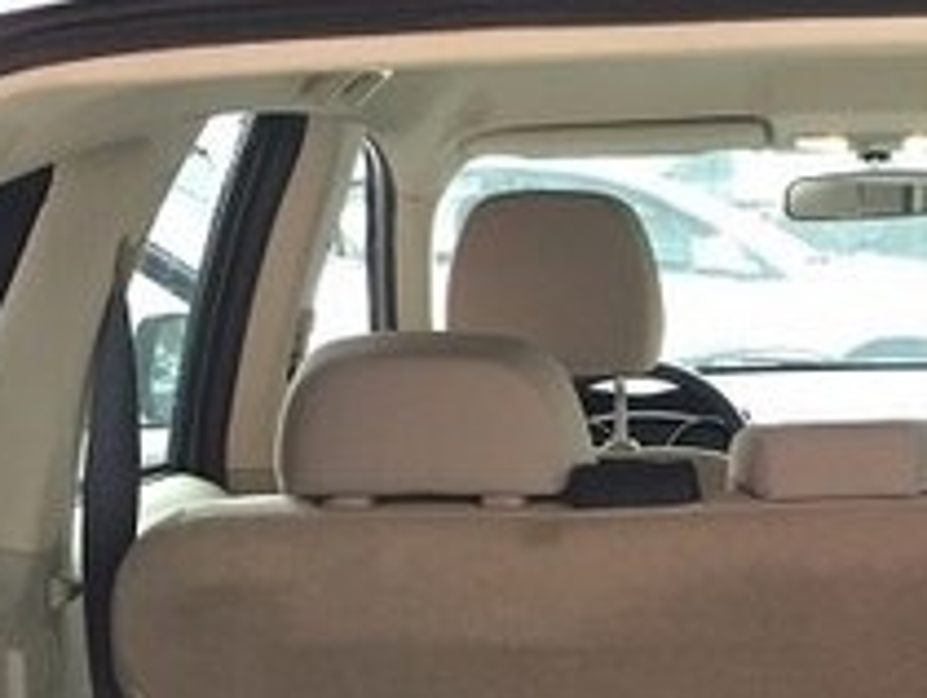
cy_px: 881
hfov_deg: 21.0
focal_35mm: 91
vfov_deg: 15.6
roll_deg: +0.1
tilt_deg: -16.8
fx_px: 2440
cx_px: 865
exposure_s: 1/33
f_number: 2.2
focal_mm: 4.15
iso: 100
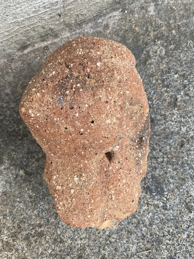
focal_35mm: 29
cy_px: 130
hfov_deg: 48.2
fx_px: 217
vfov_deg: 61.7
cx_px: 97
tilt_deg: -73.3
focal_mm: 3
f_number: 1.8
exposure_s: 1/120
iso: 64
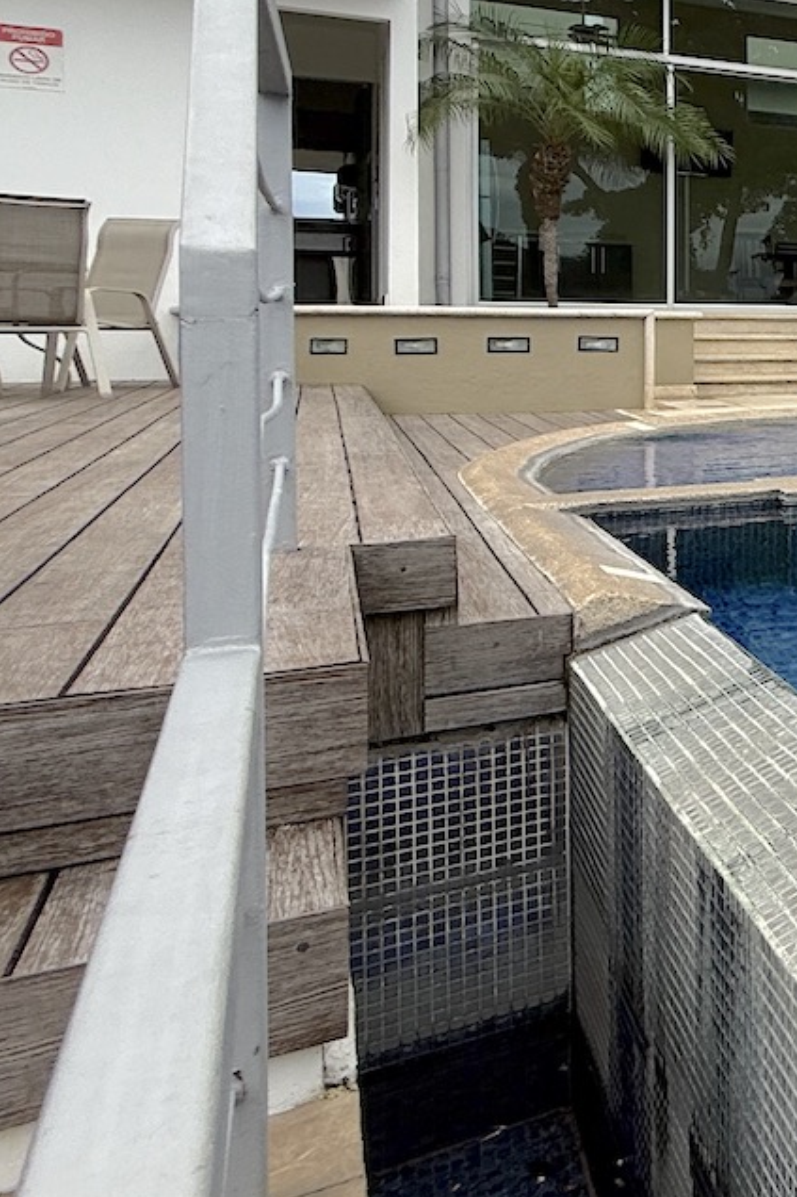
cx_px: 1402
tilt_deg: -0.6
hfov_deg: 22.2
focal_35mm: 39
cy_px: 342
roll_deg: -0.1
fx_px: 1296
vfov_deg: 48.2
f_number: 2.2
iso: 50
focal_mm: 2.22
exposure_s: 1/1961
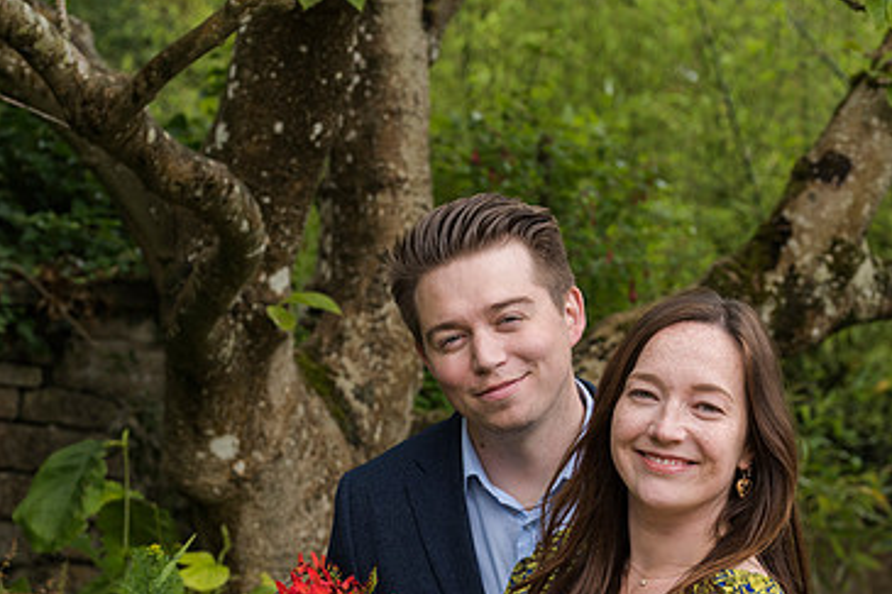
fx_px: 4136
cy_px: 463
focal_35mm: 167
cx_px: 428
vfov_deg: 8.2
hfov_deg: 12.3
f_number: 7.1
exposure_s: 1/250
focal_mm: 105
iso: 400
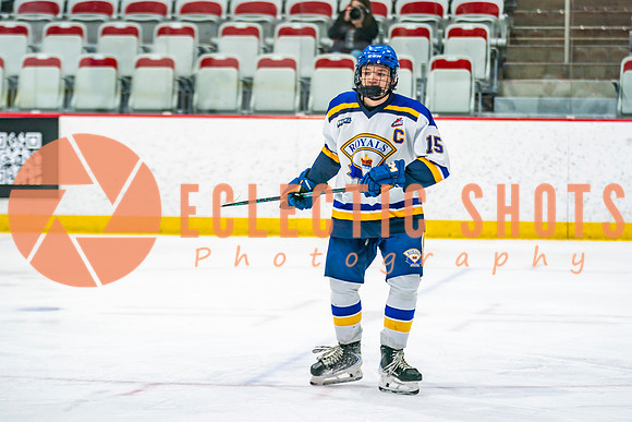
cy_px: 188
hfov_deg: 10.5
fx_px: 3425
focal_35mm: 195
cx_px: 354
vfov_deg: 7.0
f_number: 2.8
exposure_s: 1/640
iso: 400
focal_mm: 130
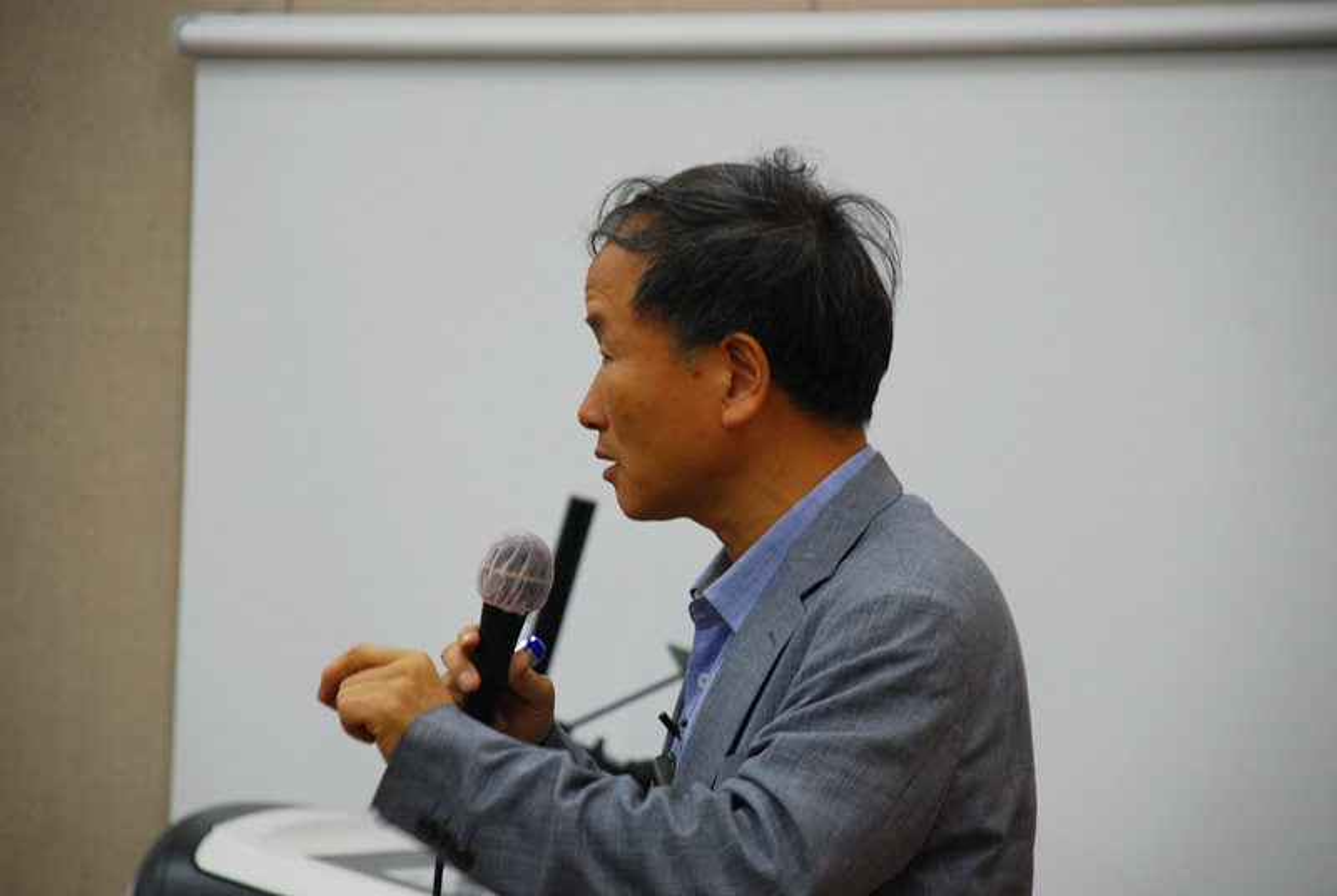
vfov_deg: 6.8
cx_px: 668
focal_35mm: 202
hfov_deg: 10.1
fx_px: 7532
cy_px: 448
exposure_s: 1/30
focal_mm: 135
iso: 450
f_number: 5.6
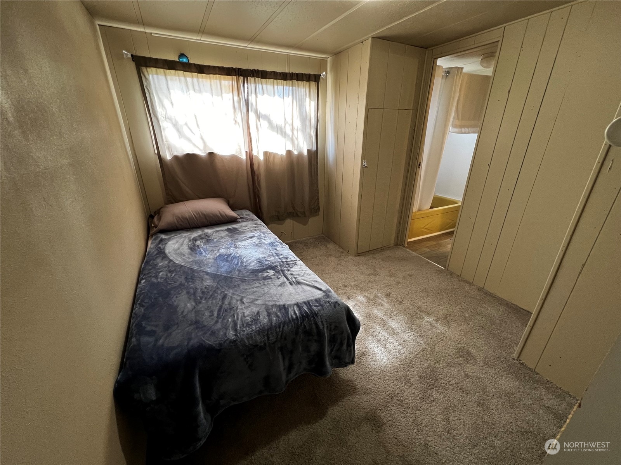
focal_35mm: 13
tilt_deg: -22.5
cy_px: 232
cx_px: 310
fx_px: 233
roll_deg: +0.1
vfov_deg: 89.9
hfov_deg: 106.2
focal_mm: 1.57
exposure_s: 1/60
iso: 320
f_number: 1.8
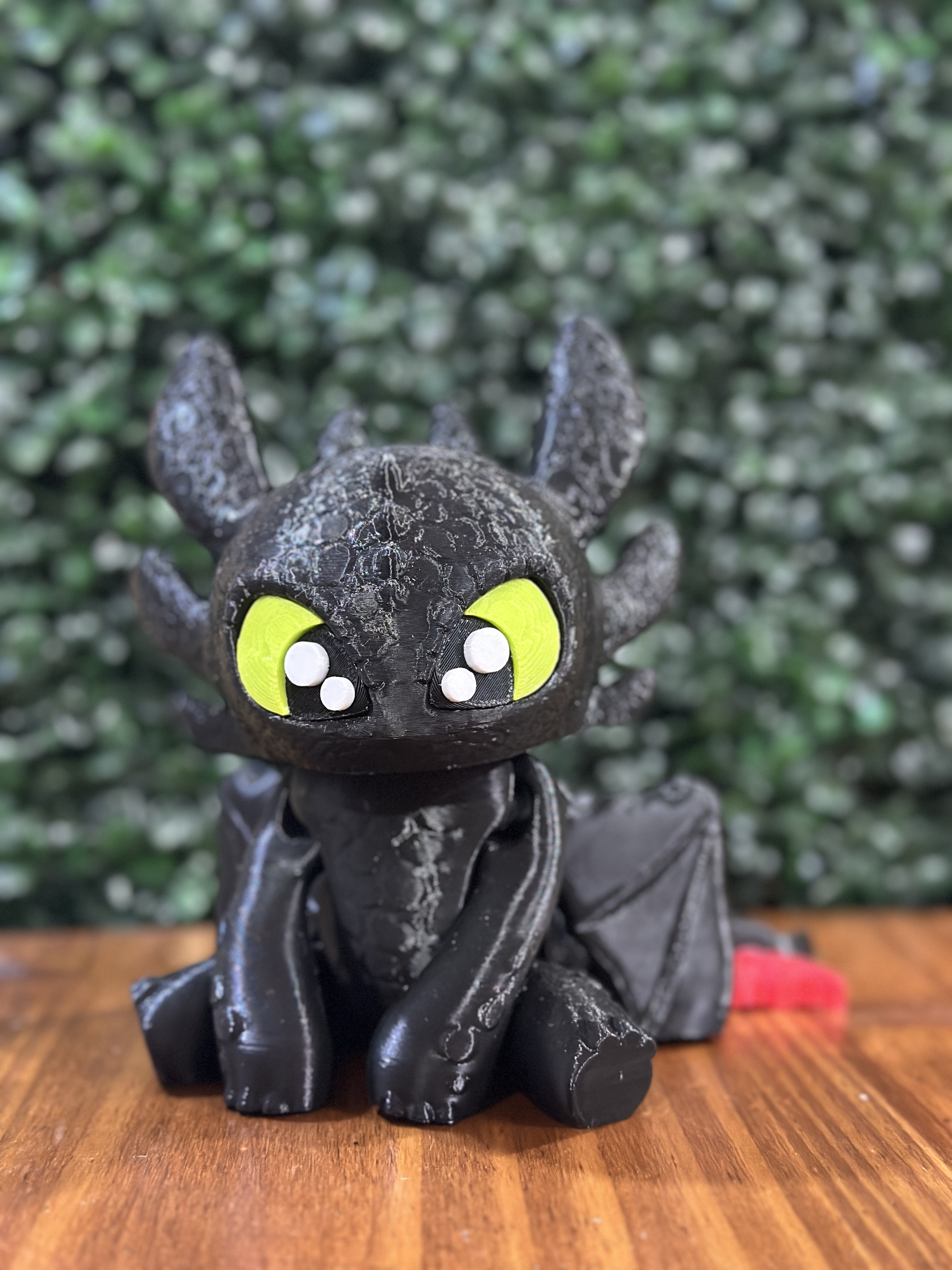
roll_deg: -0.2
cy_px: 635
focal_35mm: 48
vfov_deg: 39.7
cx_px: 476
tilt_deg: -3.5
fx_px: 1760
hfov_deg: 30.3
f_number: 1.78
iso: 640
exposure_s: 1/33
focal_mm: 6.86
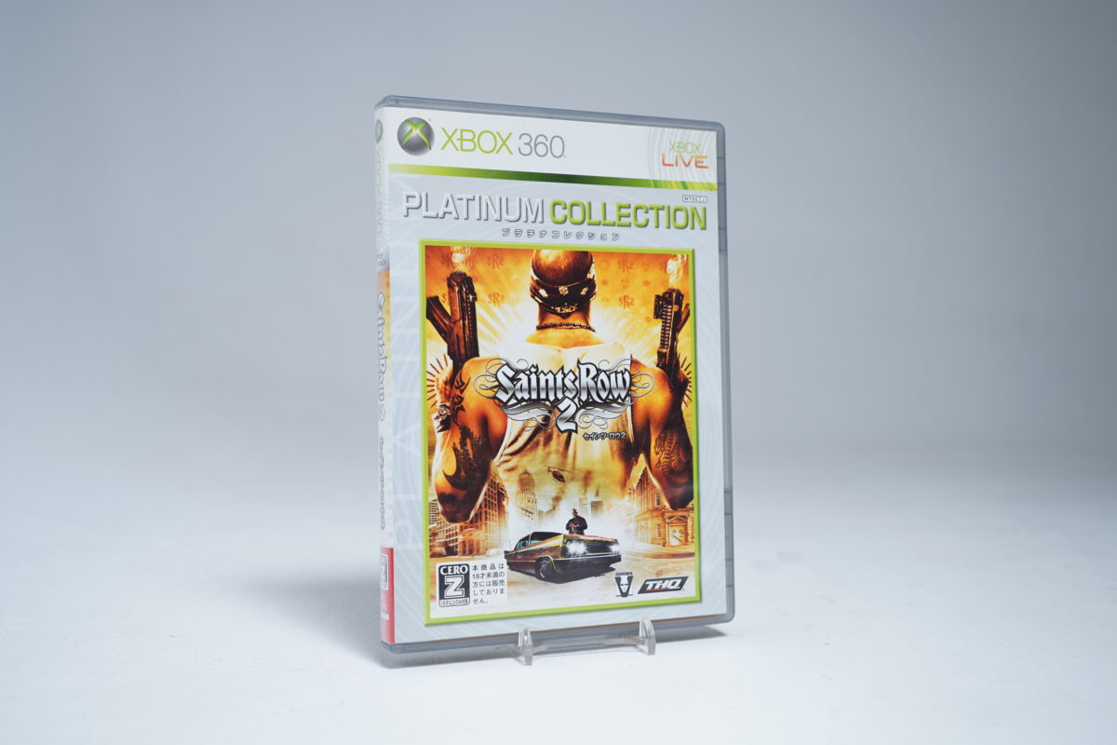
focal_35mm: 40
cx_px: 558
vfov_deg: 33.4
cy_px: 372
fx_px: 1241
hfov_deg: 48.5
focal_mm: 40
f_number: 6.3
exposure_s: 1/8
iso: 160
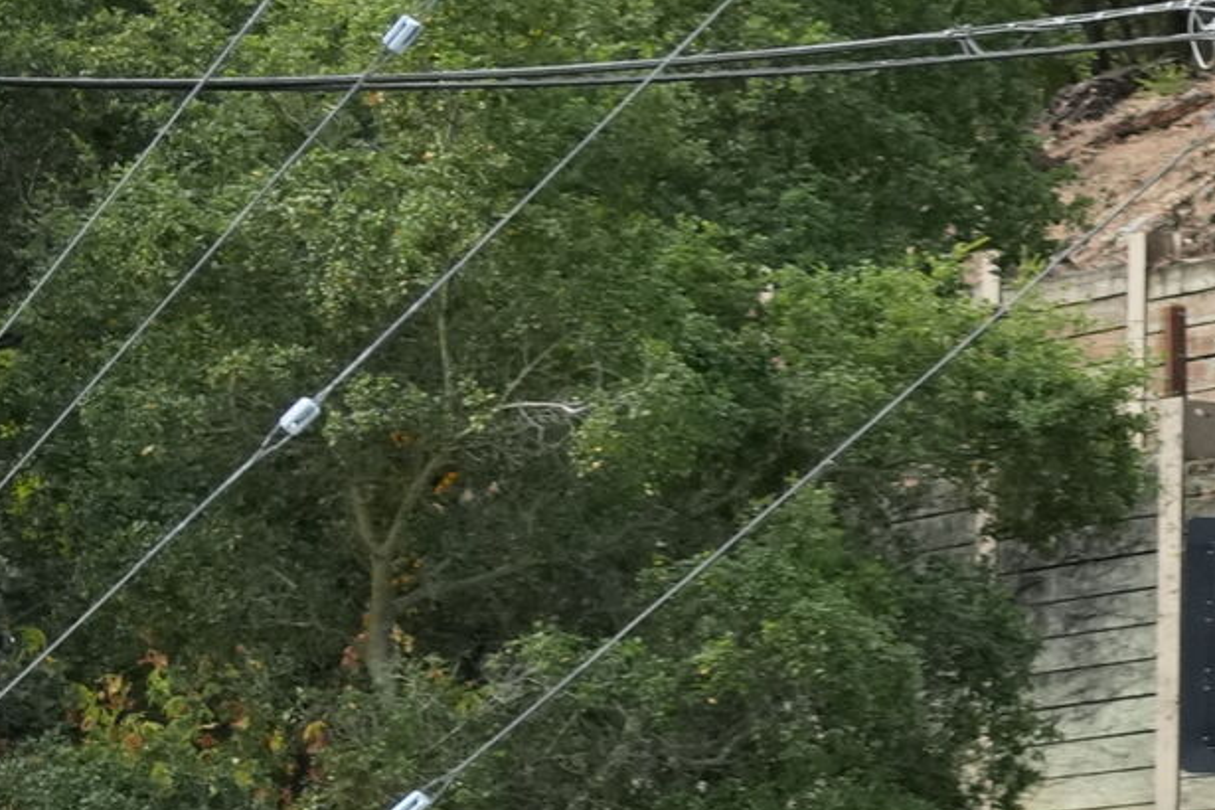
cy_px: 346
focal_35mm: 351
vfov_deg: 3.9
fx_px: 11845
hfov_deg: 5.4
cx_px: 4194
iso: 640
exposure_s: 1/800
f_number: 4.5
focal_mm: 50
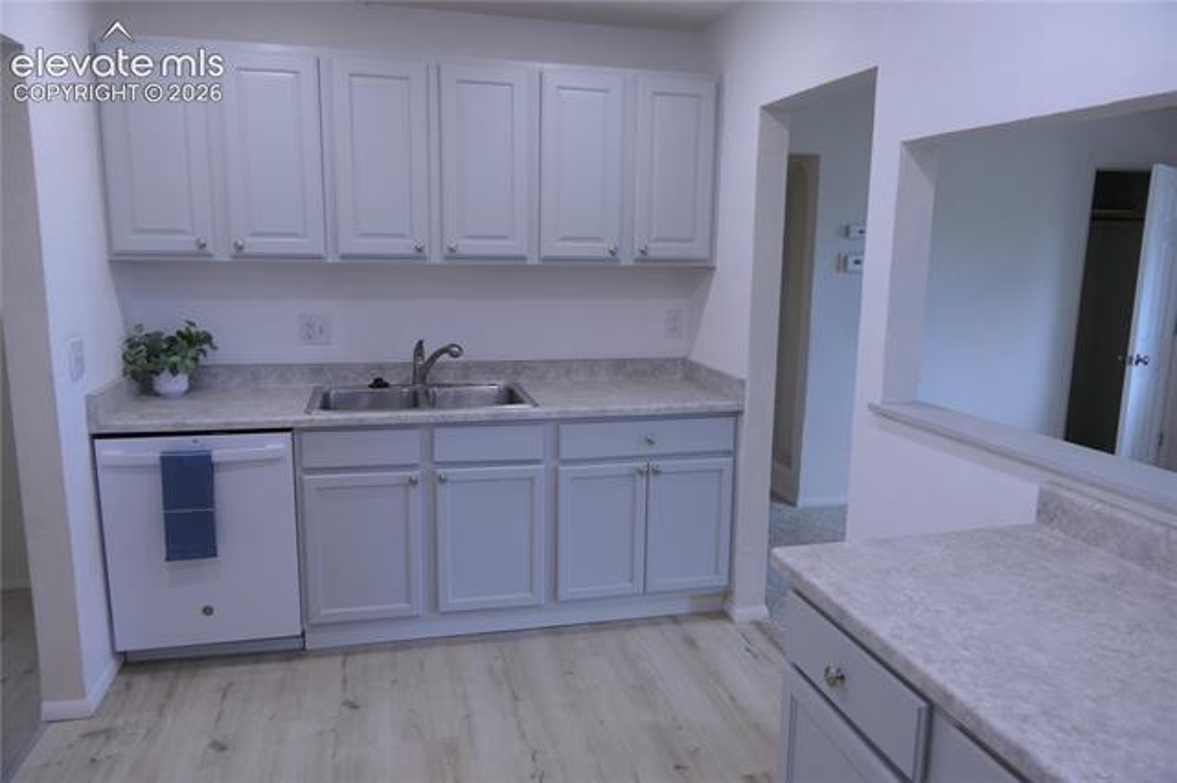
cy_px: 392
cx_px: 588
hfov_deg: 73.8
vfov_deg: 53.1
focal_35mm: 24
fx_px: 784
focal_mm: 8.8
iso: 160
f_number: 2.8
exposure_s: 1/60
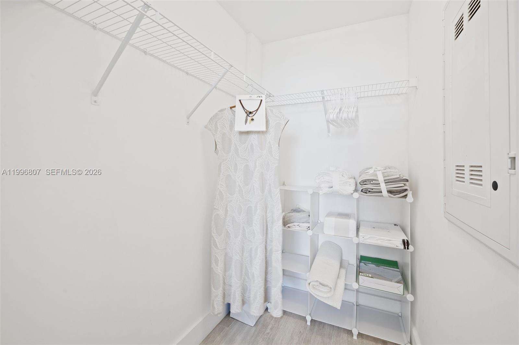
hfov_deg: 100.5
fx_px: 216
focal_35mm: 15
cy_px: 172
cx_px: 260
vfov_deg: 77.2
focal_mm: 15
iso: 200
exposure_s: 1/3
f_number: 8
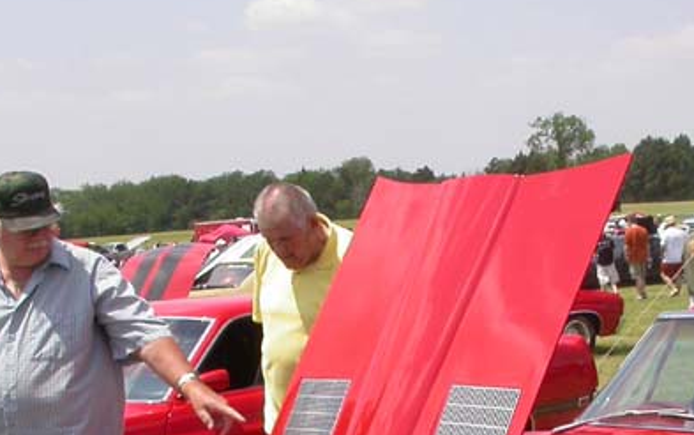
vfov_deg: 15.5
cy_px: 476
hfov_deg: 25.0
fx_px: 1552
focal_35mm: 82
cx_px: 484
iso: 100
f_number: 7.5
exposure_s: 1/300
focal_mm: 7.85
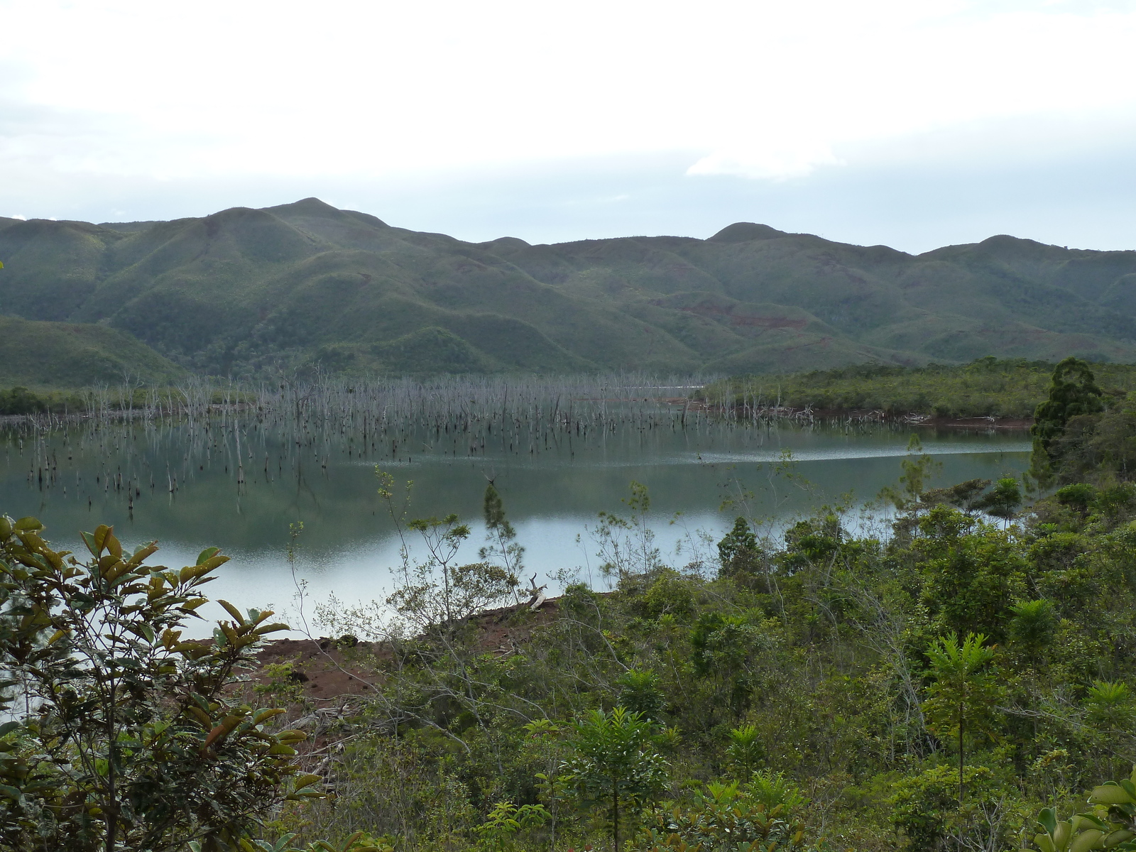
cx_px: 568
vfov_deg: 34.3
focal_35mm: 42
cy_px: 426
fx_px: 1378
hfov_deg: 44.8
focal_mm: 6.9
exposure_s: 1/400
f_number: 5
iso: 125
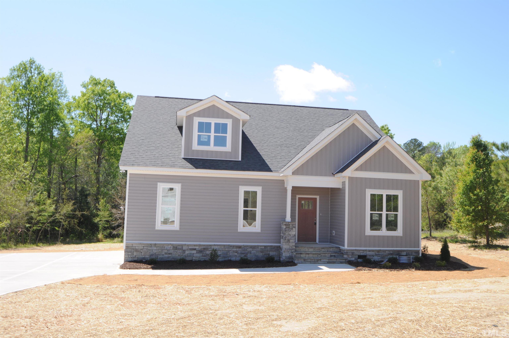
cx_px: 254
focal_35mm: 30
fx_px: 424
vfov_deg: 43.5
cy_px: 169
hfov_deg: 62.0
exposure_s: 1/320
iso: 200
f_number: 9
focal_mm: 20
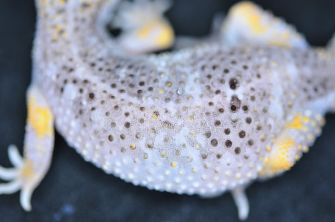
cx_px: 168
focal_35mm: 90
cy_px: 111
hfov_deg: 22.6
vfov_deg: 15.2
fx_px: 837
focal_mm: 60
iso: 200
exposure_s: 1/100
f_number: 3.2
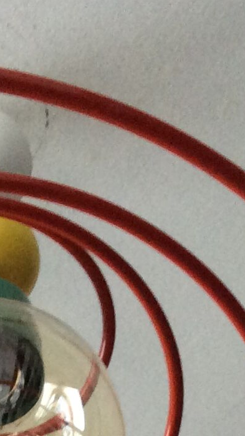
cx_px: -11
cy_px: 685
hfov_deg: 9.3
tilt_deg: +55.4
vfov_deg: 15.2
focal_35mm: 129
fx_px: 1490
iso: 80
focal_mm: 3.3
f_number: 2.4
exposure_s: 1/25
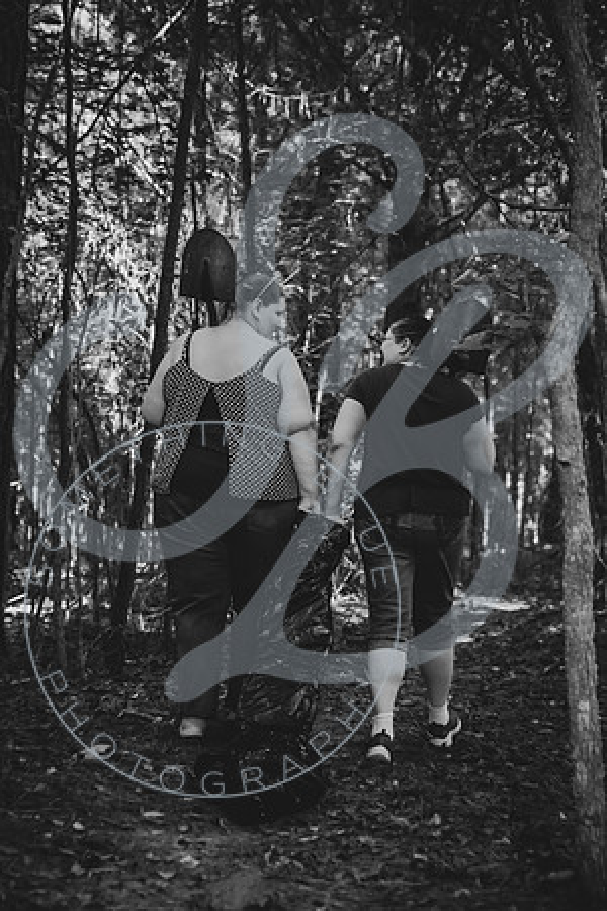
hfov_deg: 19.5
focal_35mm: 70
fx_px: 1770
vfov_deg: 28.8
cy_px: 456
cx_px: 304
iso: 100
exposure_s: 1/160
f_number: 2.8
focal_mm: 70
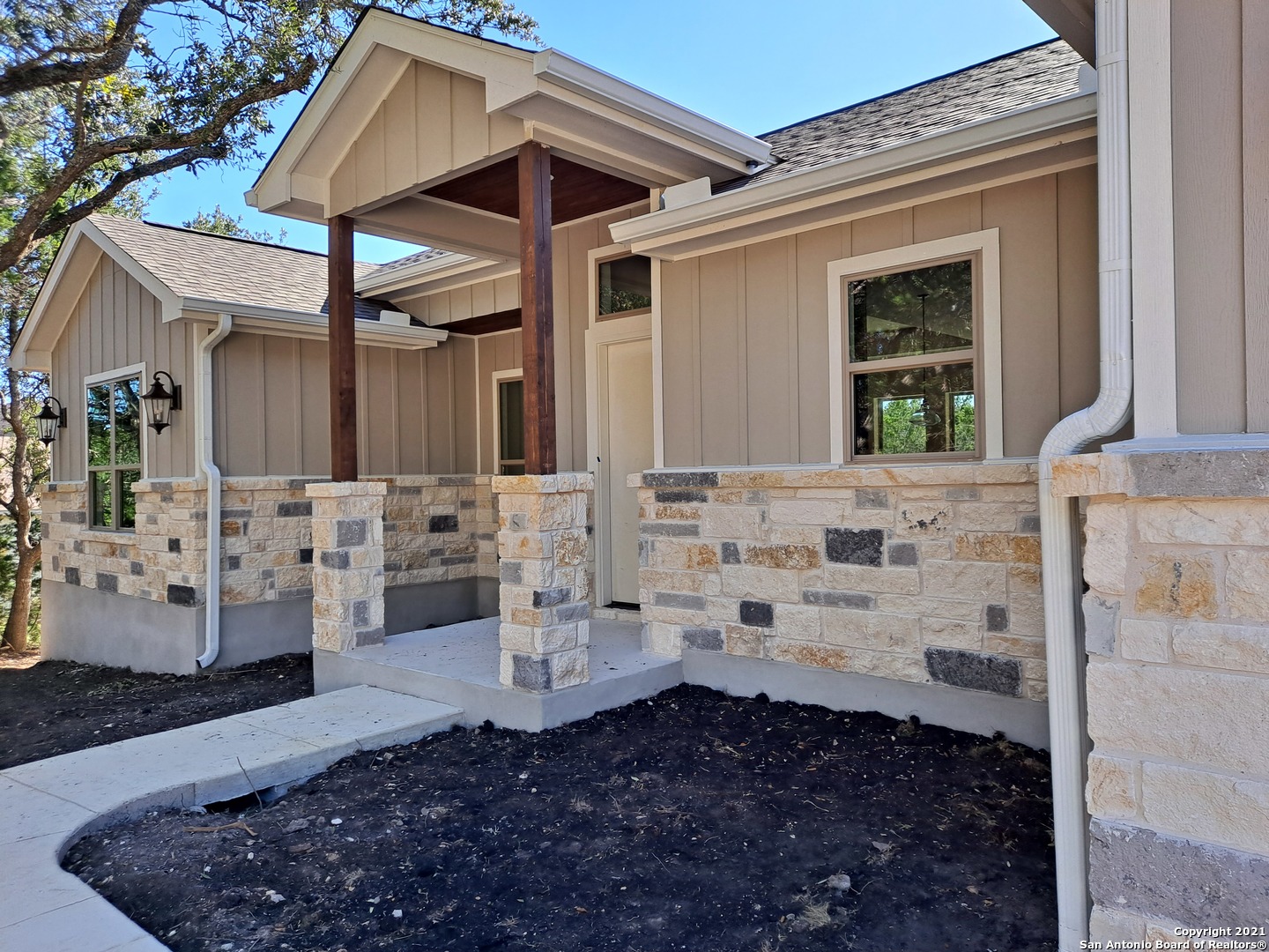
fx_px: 916
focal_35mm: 25
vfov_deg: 54.9
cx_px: 634
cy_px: 476
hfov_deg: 69.4
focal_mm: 4.6
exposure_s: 1/396
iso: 32
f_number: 2
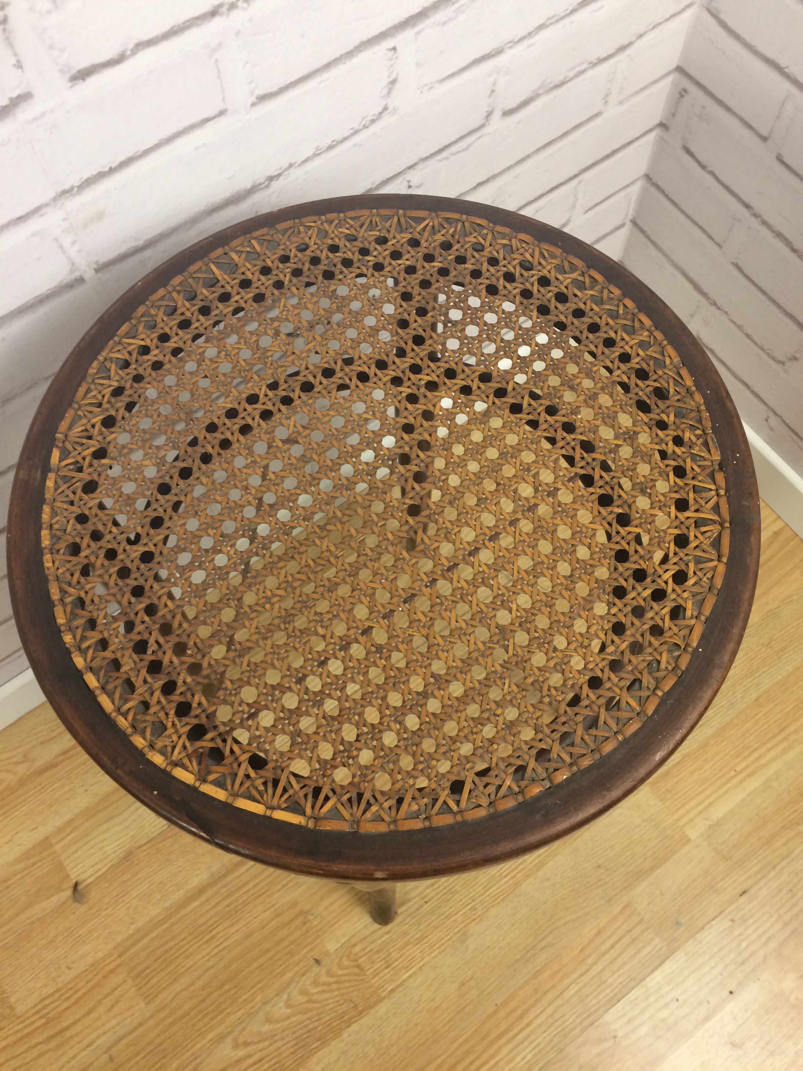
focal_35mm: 29
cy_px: 536
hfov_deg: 48.2
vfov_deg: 61.7
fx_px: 897
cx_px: 402
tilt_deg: -68.4
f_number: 2.2
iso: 100
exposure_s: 1/33
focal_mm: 4.15
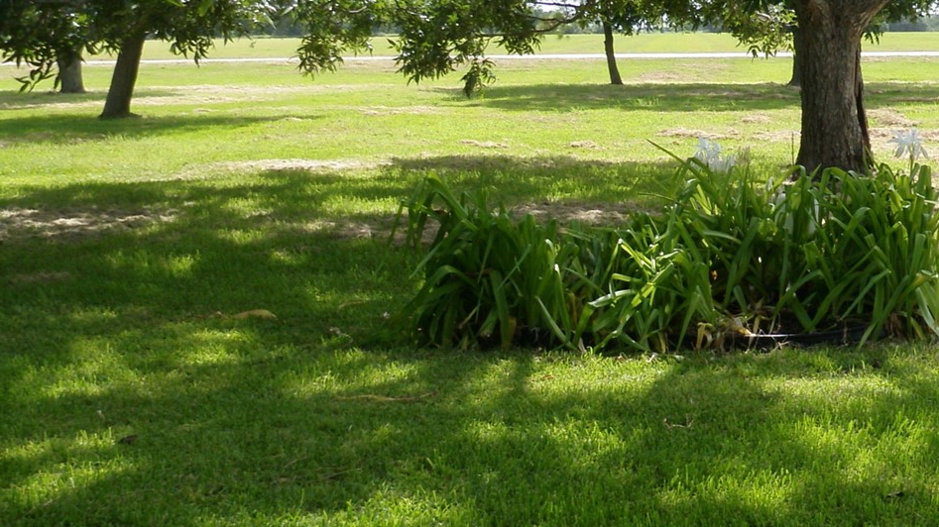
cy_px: 255
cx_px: 742
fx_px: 1643
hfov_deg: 31.1
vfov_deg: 18.2
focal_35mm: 66
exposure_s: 1/125
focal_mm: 5
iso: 50
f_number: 5
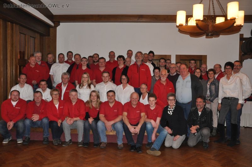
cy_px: 84
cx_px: 126
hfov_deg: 59.6
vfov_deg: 41.6
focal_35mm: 32
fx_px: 220
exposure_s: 1/60
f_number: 3.8
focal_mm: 21
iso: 800
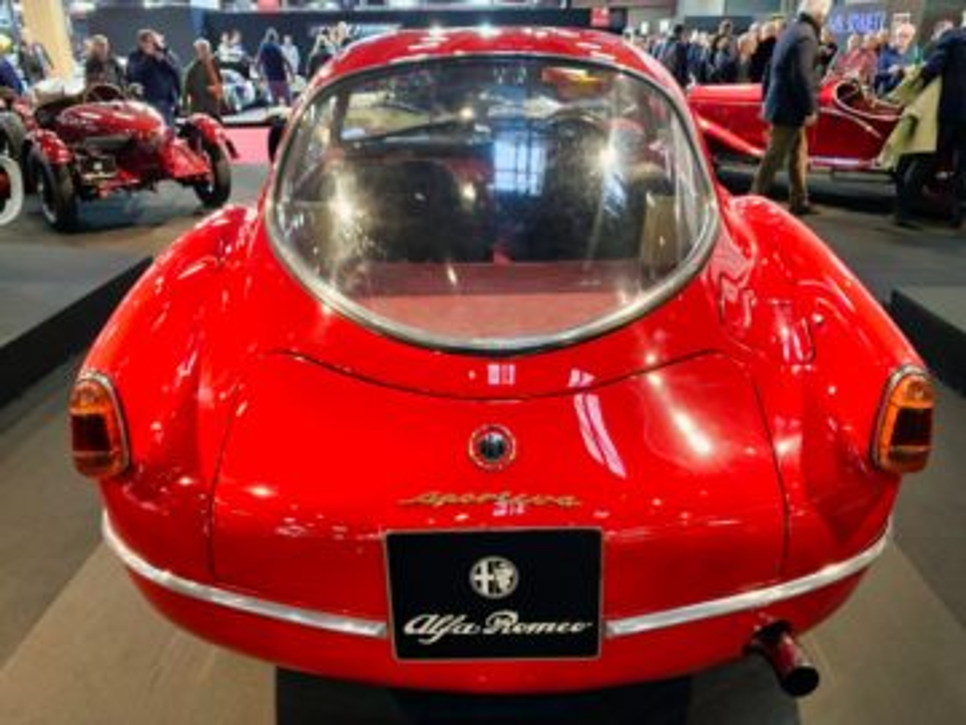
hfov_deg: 67.3
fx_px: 726
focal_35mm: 26
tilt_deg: -22.6
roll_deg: +0.7
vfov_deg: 53.1
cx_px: 483
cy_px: 362
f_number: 1.8
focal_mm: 4.25
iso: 250
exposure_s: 1/33
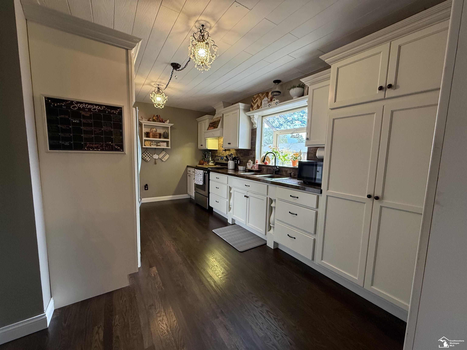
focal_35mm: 14
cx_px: 234
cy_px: 175
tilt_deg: -5.7
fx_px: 189
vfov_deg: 85.7
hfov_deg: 102.1
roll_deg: -1.2
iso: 400
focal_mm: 2.22
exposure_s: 1/120
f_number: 2.2
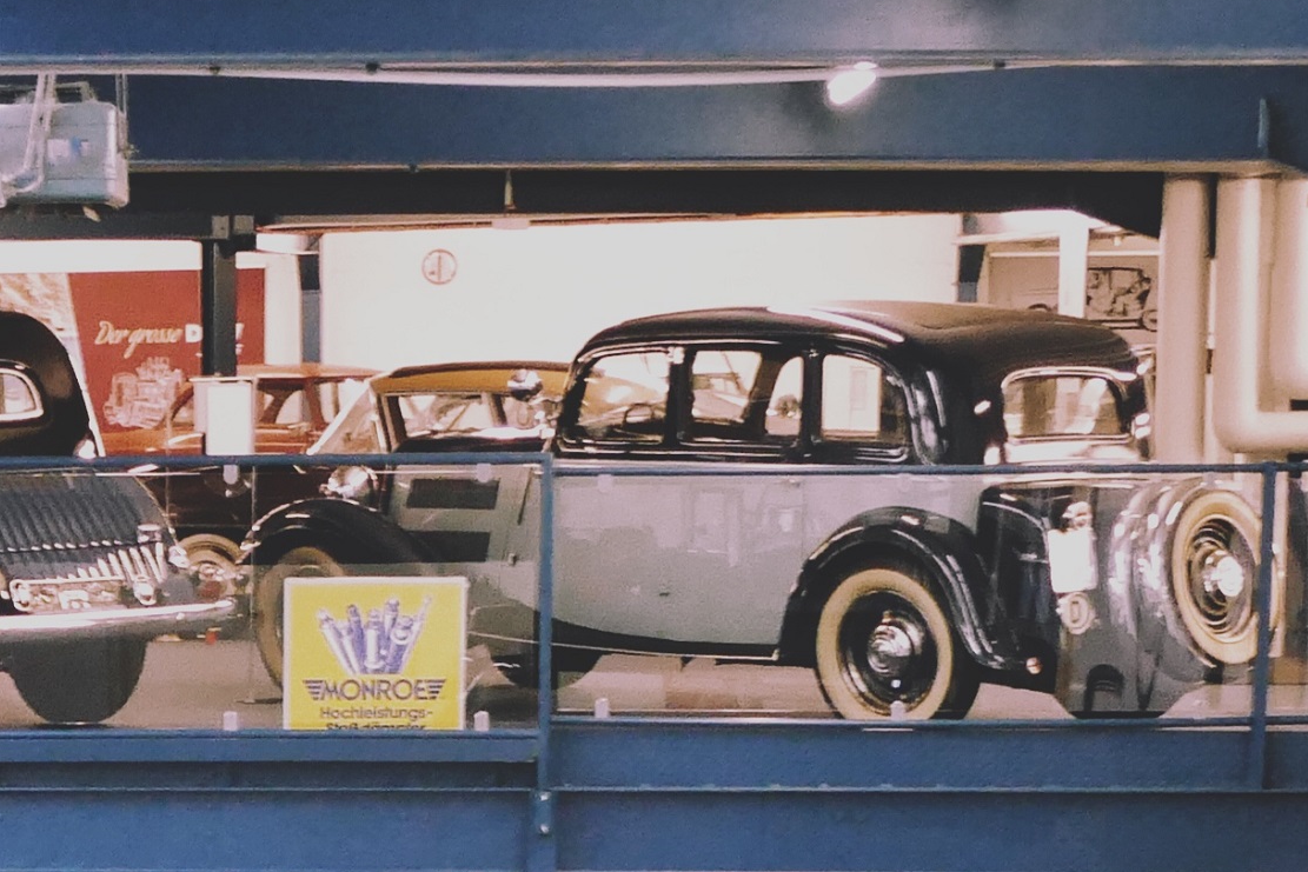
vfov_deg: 9.8
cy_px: 1332
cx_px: -185
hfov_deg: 14.8
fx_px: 4905
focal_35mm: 135
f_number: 3
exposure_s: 1/80
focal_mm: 10.85
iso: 800
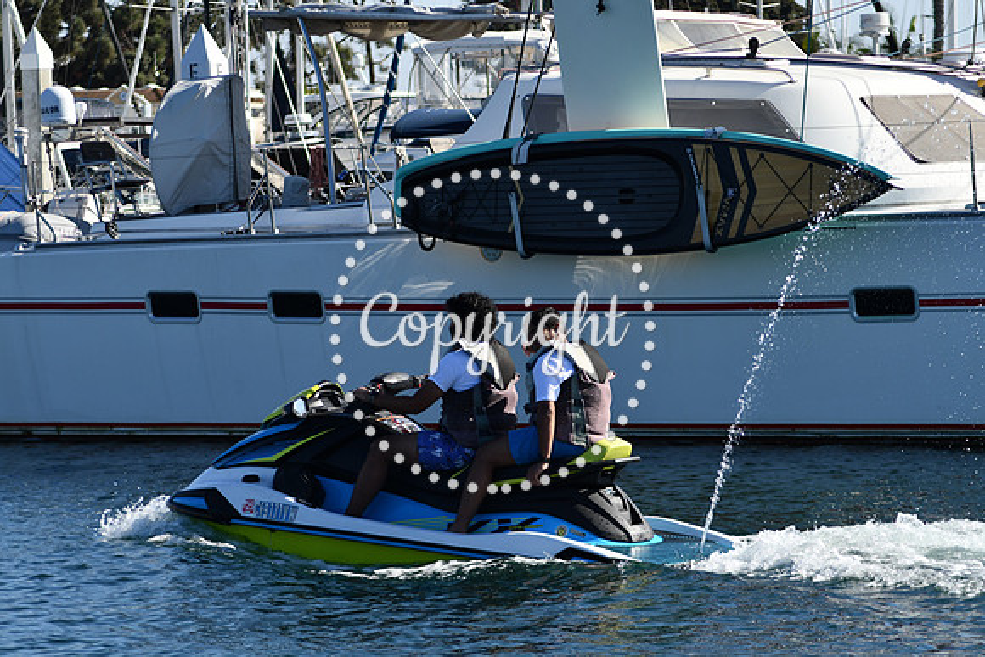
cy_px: 328
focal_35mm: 202
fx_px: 5528
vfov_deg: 6.8
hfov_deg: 10.2
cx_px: 492
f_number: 6.3
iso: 200
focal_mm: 135
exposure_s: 1/1250
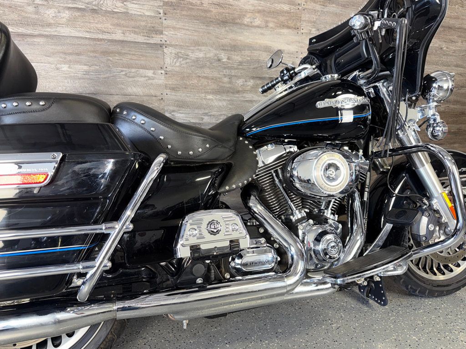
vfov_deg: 56.8
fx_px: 323
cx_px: 233
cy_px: 174
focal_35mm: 24
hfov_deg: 71.6
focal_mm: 6.76
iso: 80
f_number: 1.78
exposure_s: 1/22
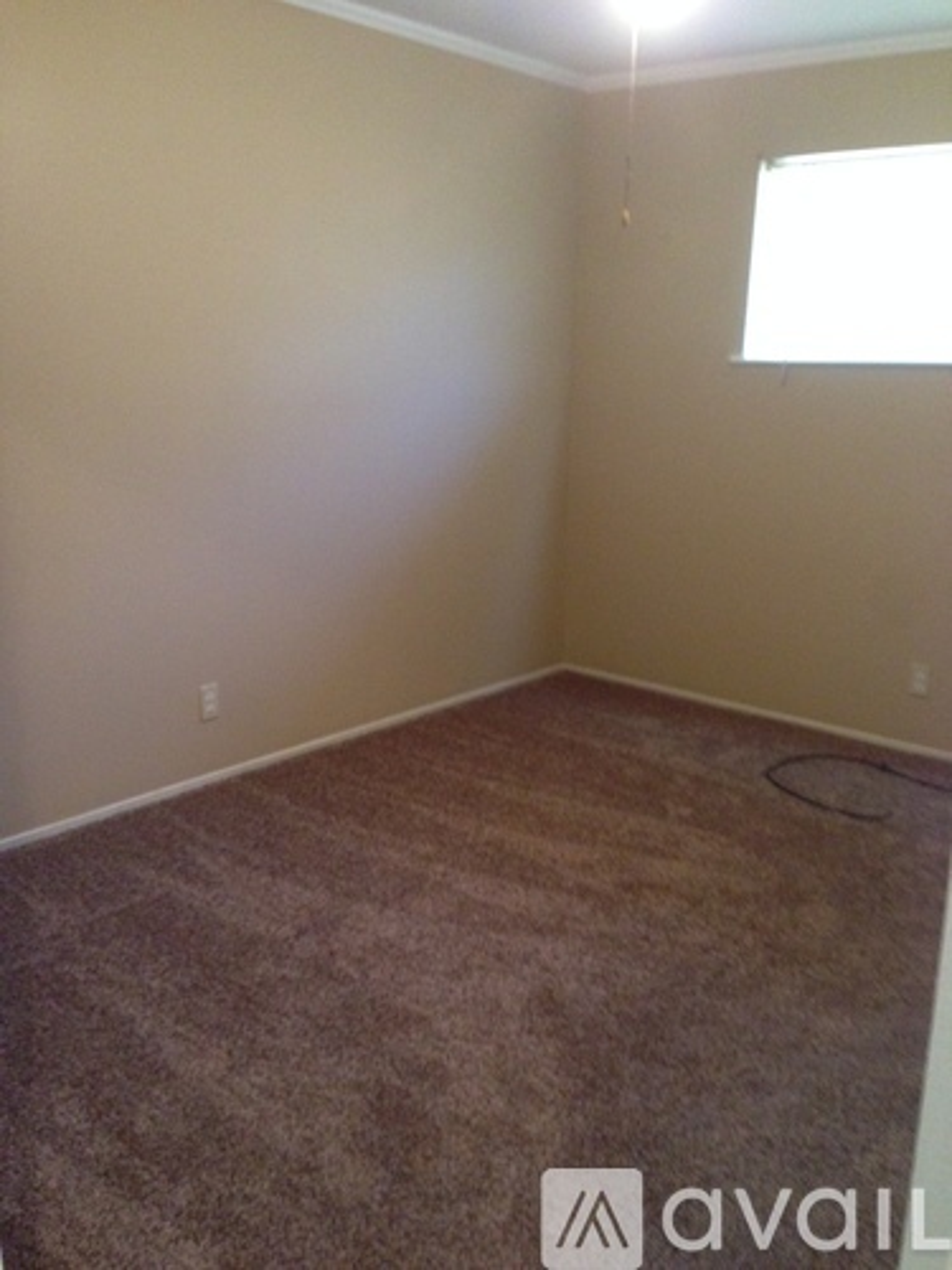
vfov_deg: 55.4
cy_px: 635
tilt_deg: -12.0
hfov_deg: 42.9
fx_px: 1210
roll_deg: -2.0
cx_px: 476
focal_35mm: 33
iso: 320
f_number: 2.4
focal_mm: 4.12
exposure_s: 1/17
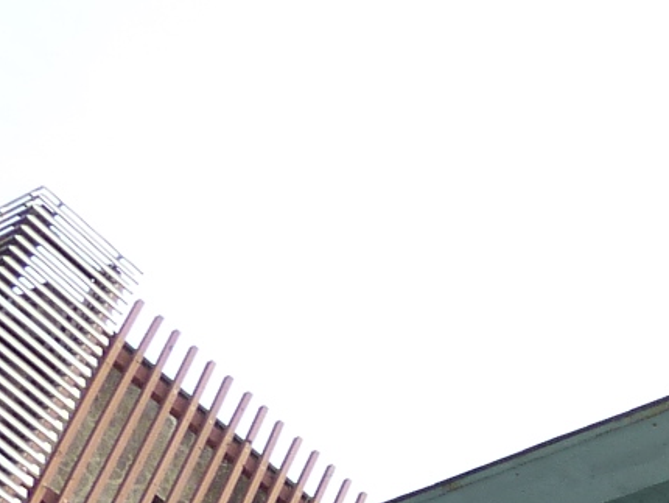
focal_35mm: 119
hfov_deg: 14.3
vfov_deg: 11.5
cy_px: 919
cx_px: 1262
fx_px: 2301
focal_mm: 4.1
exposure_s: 1/250
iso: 80
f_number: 4
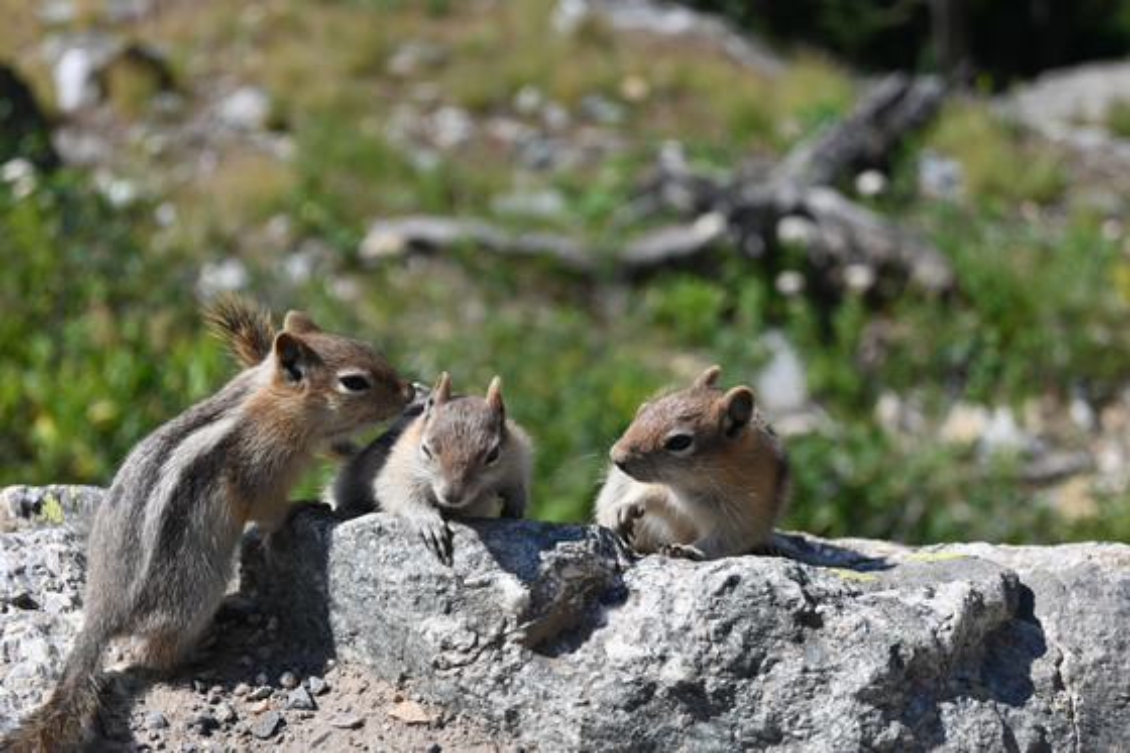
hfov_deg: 27.0
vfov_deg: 18.2
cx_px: 565
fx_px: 2353
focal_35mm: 75
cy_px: 376
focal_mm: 50
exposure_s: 1/1000
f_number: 6.3
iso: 180
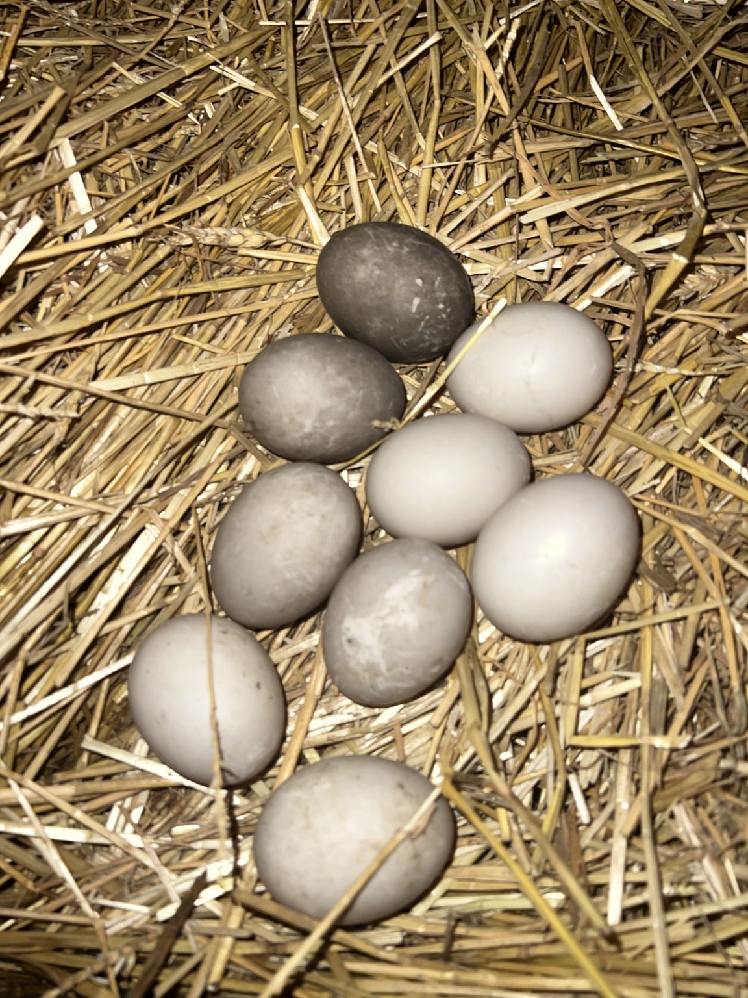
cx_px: 374
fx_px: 749
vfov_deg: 67.3
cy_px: 499
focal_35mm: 26
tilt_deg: -64.5
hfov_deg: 53.1
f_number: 1.5
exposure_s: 1/4
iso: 40
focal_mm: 5.7
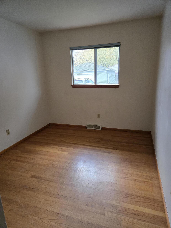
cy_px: 114
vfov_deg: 73.9
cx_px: 86
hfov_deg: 58.9
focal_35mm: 23
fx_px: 151
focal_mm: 5.4
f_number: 1.8
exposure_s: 1/120
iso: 500
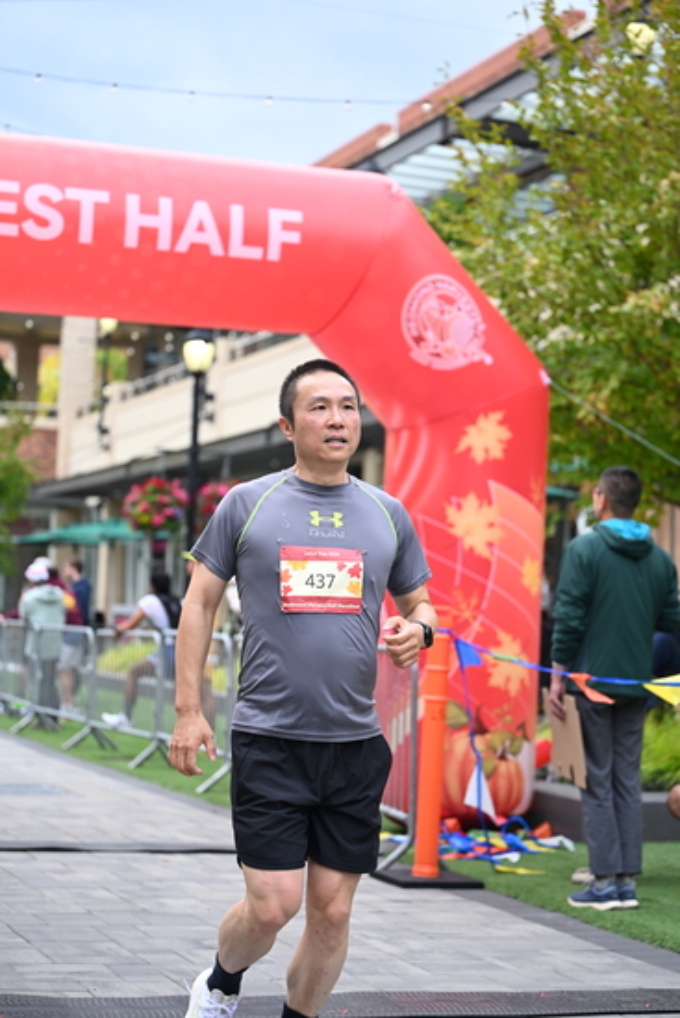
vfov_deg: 28.8
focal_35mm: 70
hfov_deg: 19.5
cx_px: 340
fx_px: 1982
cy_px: 509
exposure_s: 1/2000
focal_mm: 70
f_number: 2.8
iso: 640
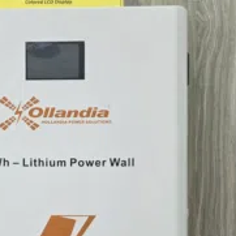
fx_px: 347
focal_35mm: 45
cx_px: 55
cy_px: 198
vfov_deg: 35.9
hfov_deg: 36.5
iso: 64
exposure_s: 1/100
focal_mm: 6.3
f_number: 1.7
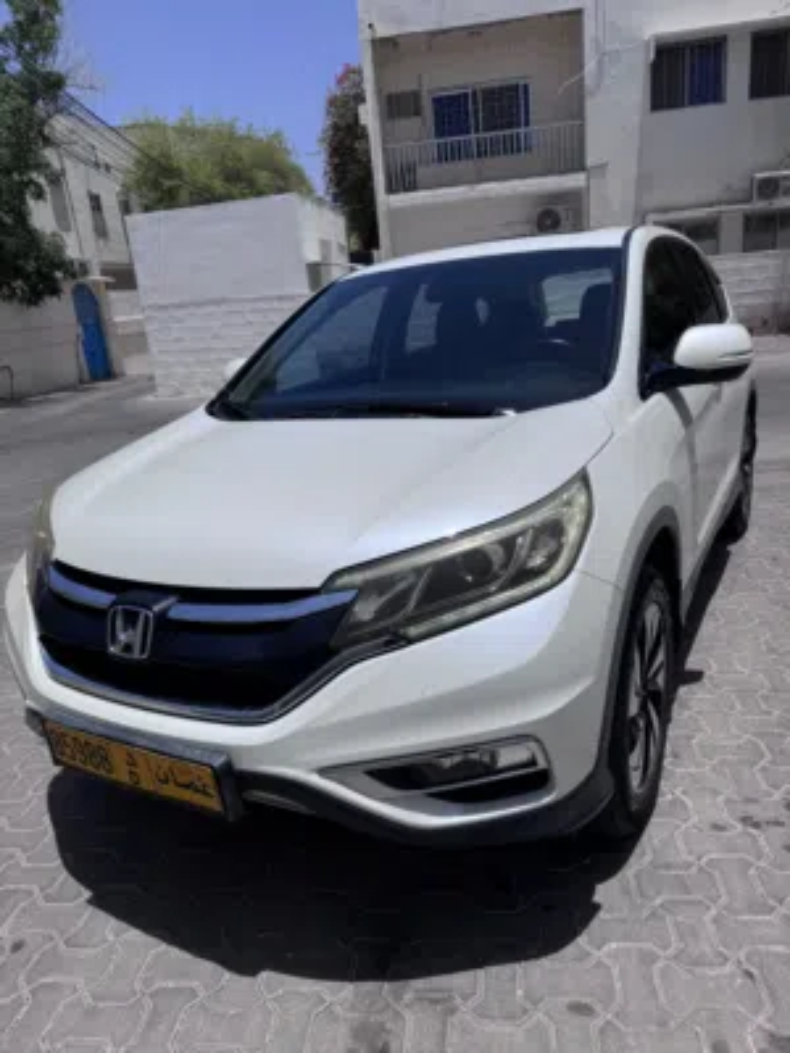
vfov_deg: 71.6
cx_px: 395
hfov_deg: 56.8
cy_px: 526
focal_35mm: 24
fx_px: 730
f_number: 1.78
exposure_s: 1/12346
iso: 80
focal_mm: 6.76
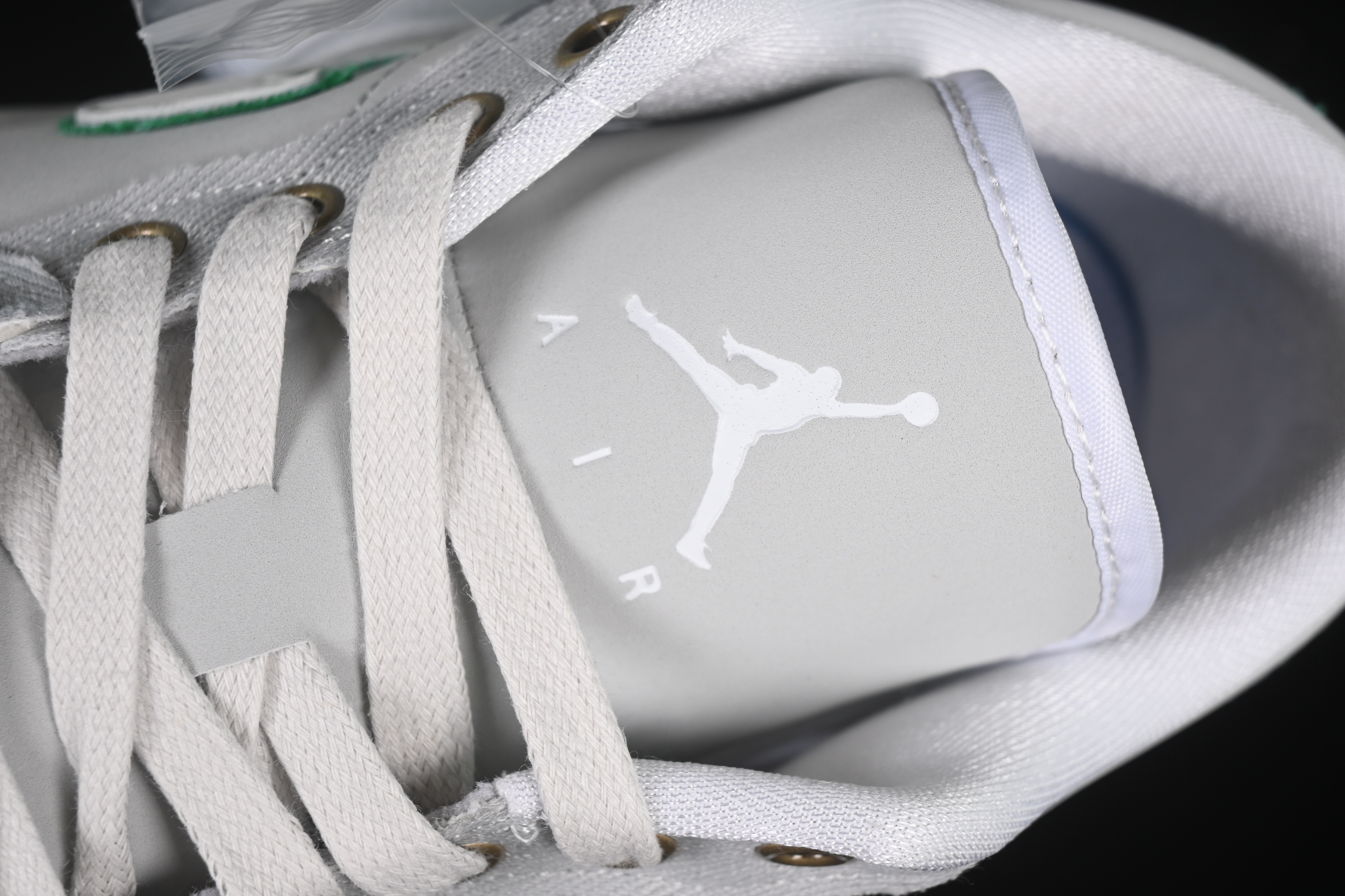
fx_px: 2951
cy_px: 470
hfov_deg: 25.7
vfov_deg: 17.3
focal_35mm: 79
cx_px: 645
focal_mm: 50
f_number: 7.1
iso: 160
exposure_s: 1/80
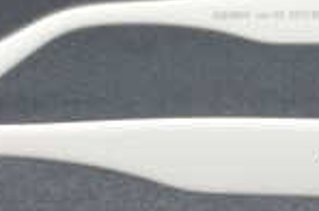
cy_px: 125
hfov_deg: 11.3
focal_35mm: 182
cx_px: 175
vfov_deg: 7.5
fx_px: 1612
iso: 100
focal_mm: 45
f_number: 29
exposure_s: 1.3
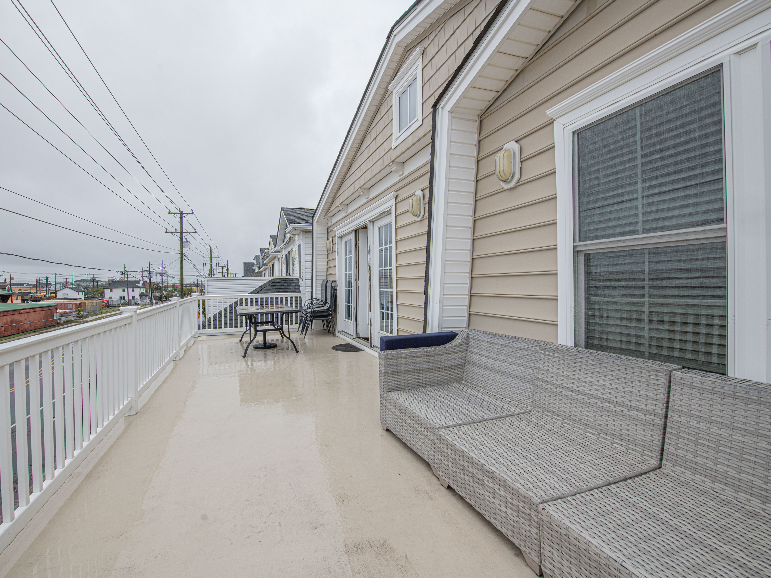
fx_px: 337
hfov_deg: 97.1
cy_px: 289
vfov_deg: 81.2
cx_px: 337
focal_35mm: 15
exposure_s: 1/100
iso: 280
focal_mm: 14
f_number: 9
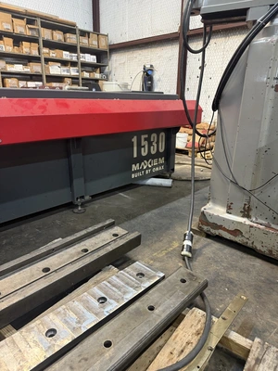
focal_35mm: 24
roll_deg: -2.0
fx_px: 257
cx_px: 139
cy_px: 186
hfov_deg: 56.8
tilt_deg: -18.2
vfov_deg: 71.6
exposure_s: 1/60
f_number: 1.78
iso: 320
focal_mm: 6.76
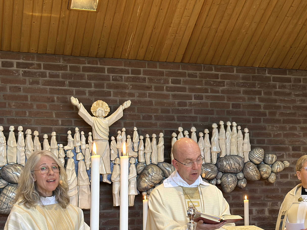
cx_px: 216
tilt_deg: -0.4
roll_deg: +0.1
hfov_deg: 24.8
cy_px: 166
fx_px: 692
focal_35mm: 78
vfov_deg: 18.8
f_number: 1.78
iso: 160
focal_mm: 6.86
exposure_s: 1/50
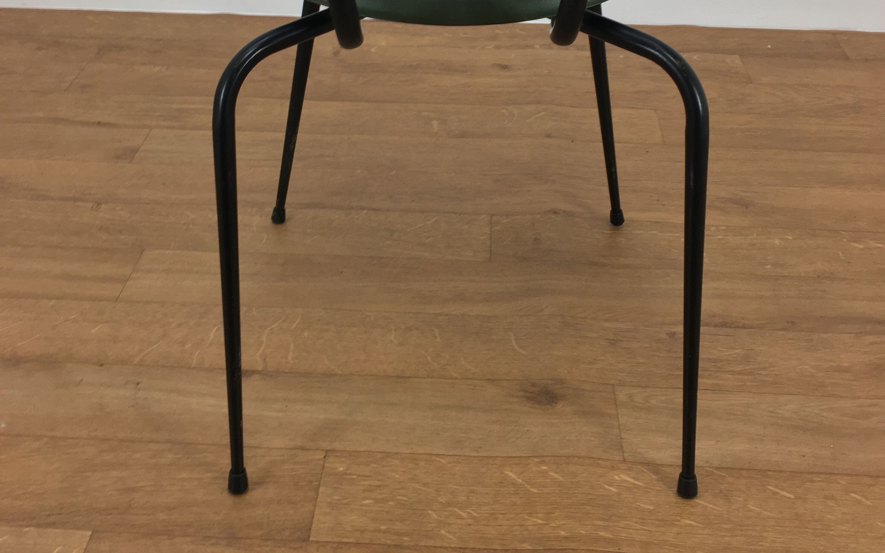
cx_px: 446
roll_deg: -1.4
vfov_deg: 29.3
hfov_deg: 47.2
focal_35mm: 42
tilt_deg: -24.4
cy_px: 54
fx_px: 1013
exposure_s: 1/33
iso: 32
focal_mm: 4.15
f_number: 2.2
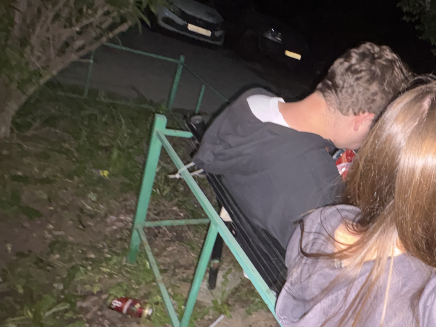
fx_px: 340
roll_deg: -22.4
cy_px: 174
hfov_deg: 61.0
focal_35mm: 27
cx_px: 337
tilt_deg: -17.4
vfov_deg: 51.3
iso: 320
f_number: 2.2
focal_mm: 2.22
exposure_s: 1/16
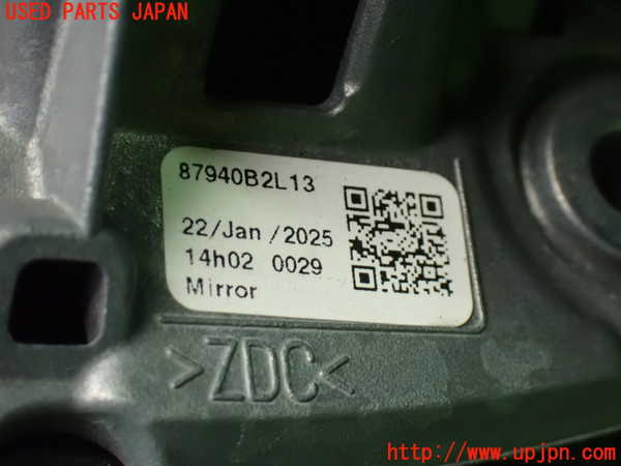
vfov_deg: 16.8
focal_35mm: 88
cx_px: 310
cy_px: 233
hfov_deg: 22.3
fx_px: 1579
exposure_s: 1/80
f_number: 4.5
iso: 1600
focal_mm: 15.66
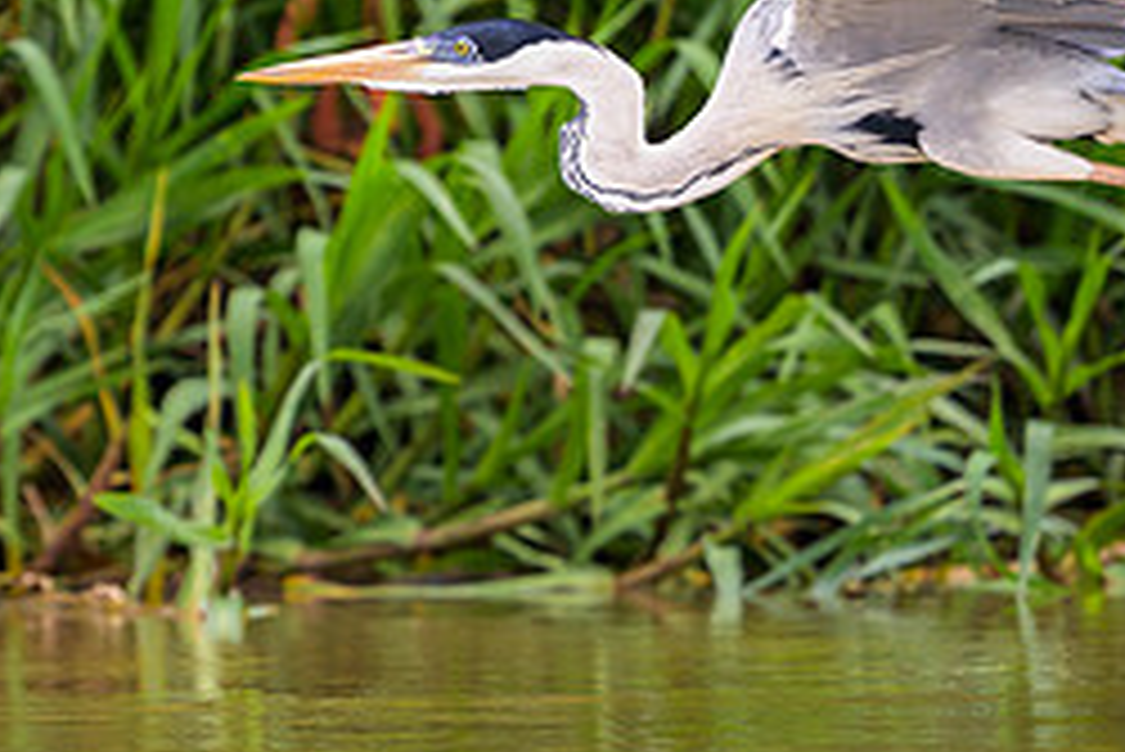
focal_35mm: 1413
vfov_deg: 1.0
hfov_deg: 1.5
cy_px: -81
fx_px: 44180
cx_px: 140
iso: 450
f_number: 3.5
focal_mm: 400
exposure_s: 1/2000
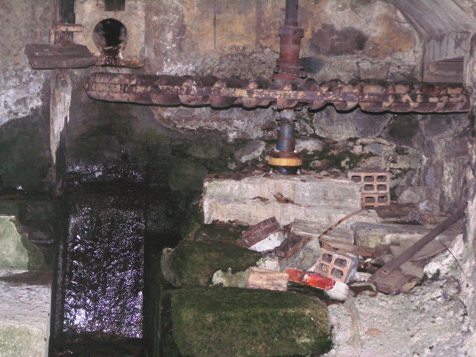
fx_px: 1526
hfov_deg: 17.7
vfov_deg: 13.3
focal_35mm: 111
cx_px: 238
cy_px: 178
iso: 200
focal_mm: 28.7
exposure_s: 1/100
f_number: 3.2
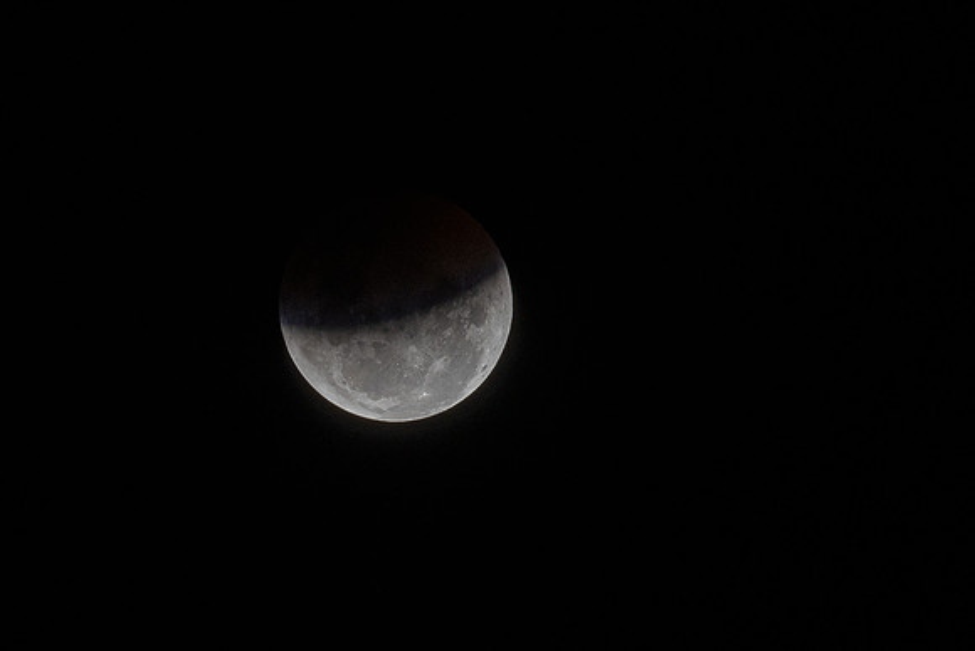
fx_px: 23794
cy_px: 477
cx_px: 362
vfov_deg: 1.6
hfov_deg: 2.3
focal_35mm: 878
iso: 400
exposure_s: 1/60
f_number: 14
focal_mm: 400
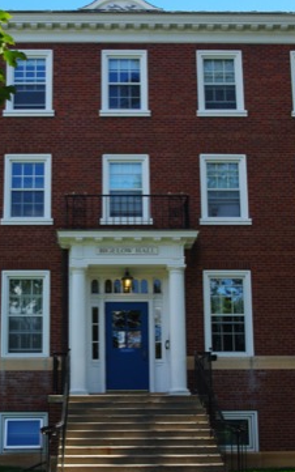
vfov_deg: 35.6
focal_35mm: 57
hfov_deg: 22.7
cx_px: 114
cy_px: 267
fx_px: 732
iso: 100
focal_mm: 28.13
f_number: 5.6
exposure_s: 1/125
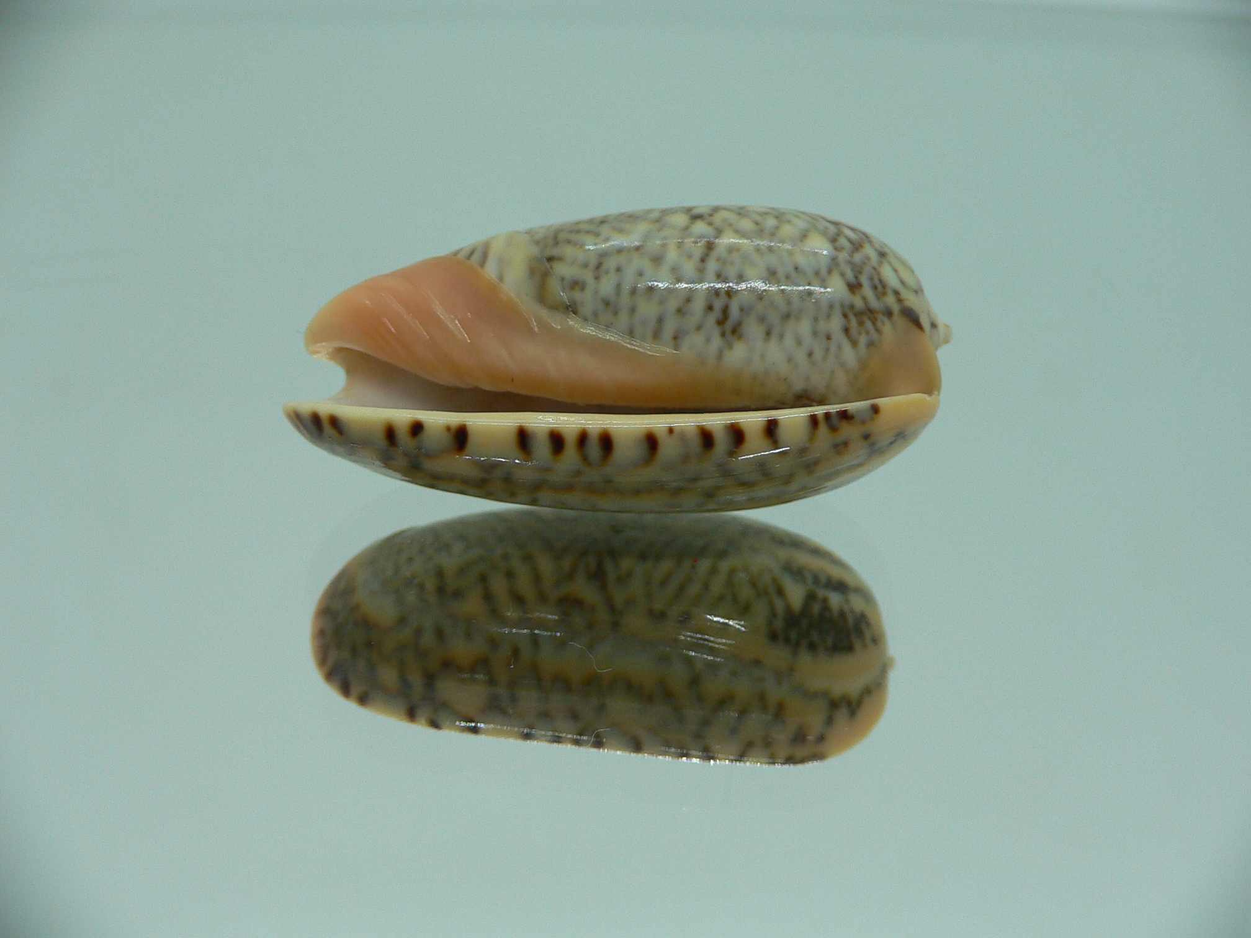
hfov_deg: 52.6
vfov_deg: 40.7
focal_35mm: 35
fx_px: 1265
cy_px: 469
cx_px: 626
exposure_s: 1/60
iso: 80
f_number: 2.8
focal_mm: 4.6
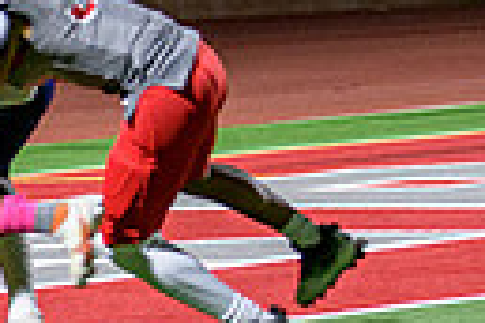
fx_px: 6668
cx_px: -346
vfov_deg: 2.8
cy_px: -100
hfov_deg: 4.1
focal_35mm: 495
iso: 1600
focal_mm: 110
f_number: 2.8
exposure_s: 1/250
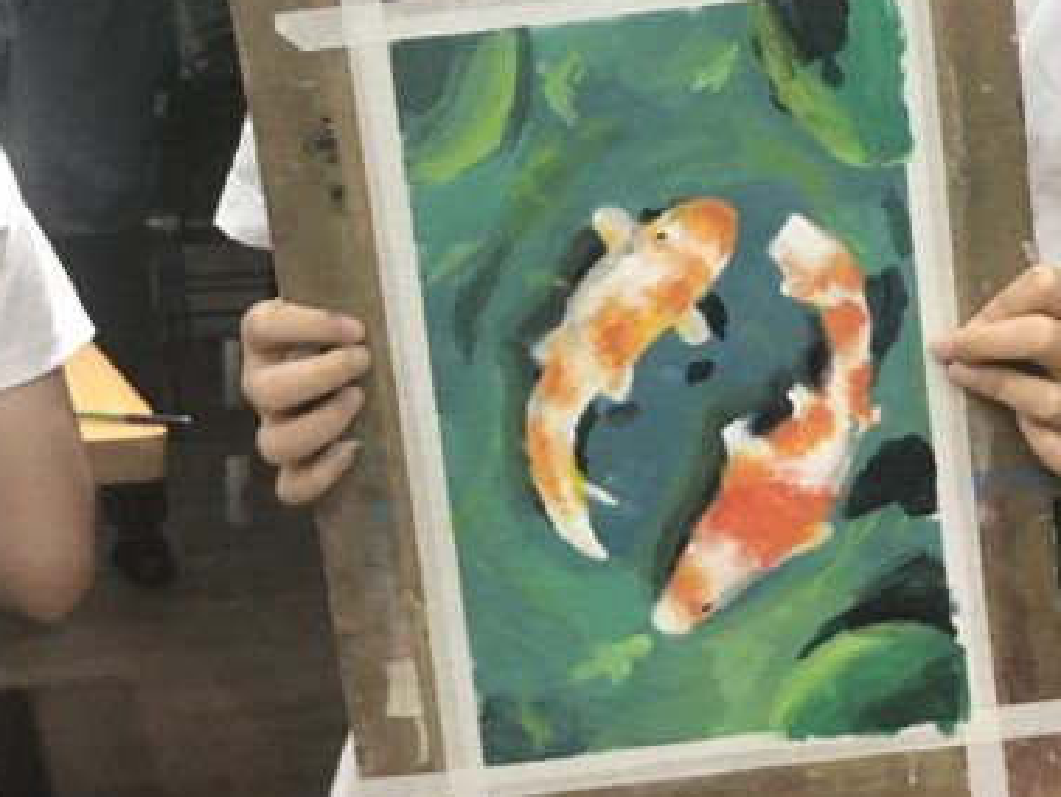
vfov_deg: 19.9
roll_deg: -1.2
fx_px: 2270
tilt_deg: -7.7
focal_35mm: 74
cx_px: 676
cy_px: 309
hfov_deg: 26.2
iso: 32
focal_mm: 3.99
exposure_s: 1/25
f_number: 1.8
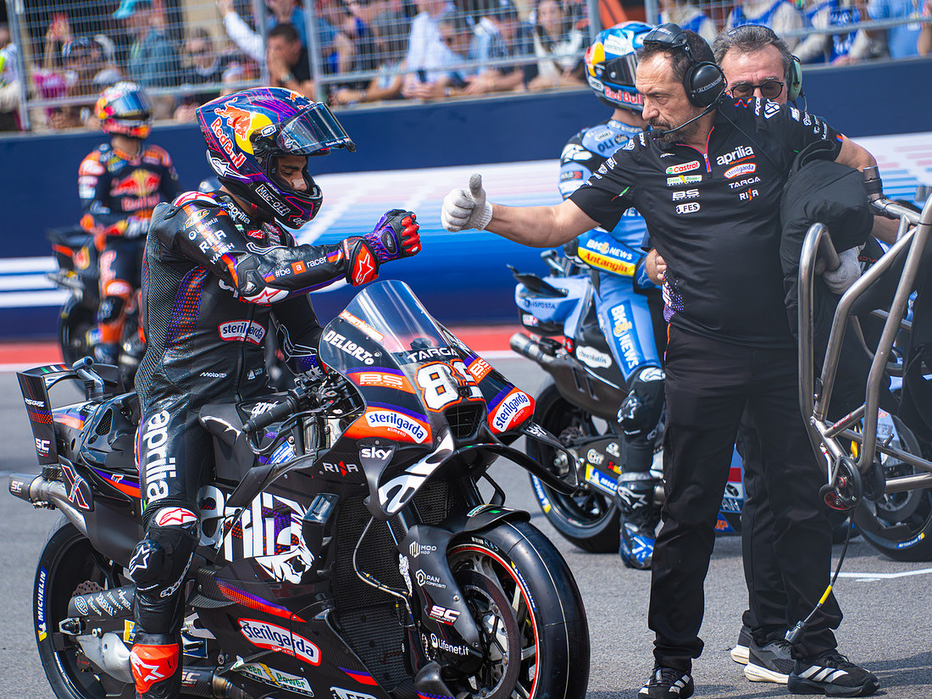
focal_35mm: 242
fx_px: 6516
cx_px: 352
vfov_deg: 6.1
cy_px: 393
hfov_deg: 8.2
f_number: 5.6
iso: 1000
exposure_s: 1/1600
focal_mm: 200
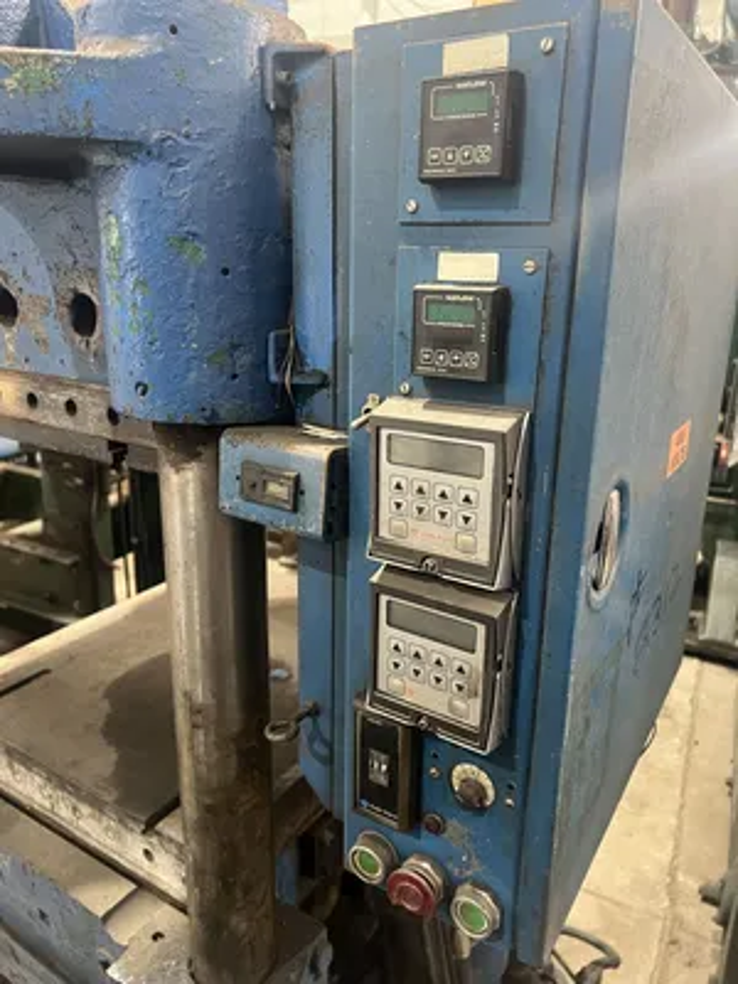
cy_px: 492
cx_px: 369
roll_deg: -1.6
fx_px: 739
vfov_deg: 67.3
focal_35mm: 26
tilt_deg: -17.7
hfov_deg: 53.1
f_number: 1.5
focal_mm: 5.7
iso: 400
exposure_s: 1/60
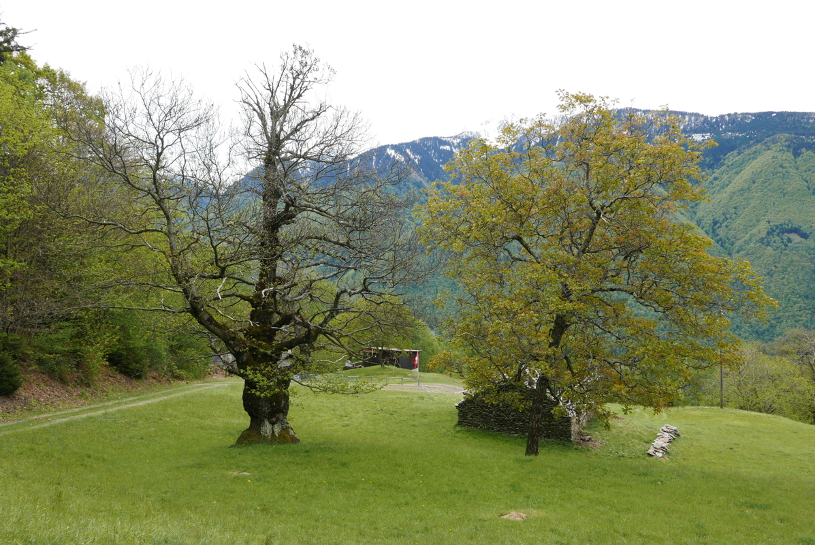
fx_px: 657
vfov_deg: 45.0
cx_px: 408
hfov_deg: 63.6
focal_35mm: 29
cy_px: 272
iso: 200
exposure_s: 1/320
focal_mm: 13
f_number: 5.6
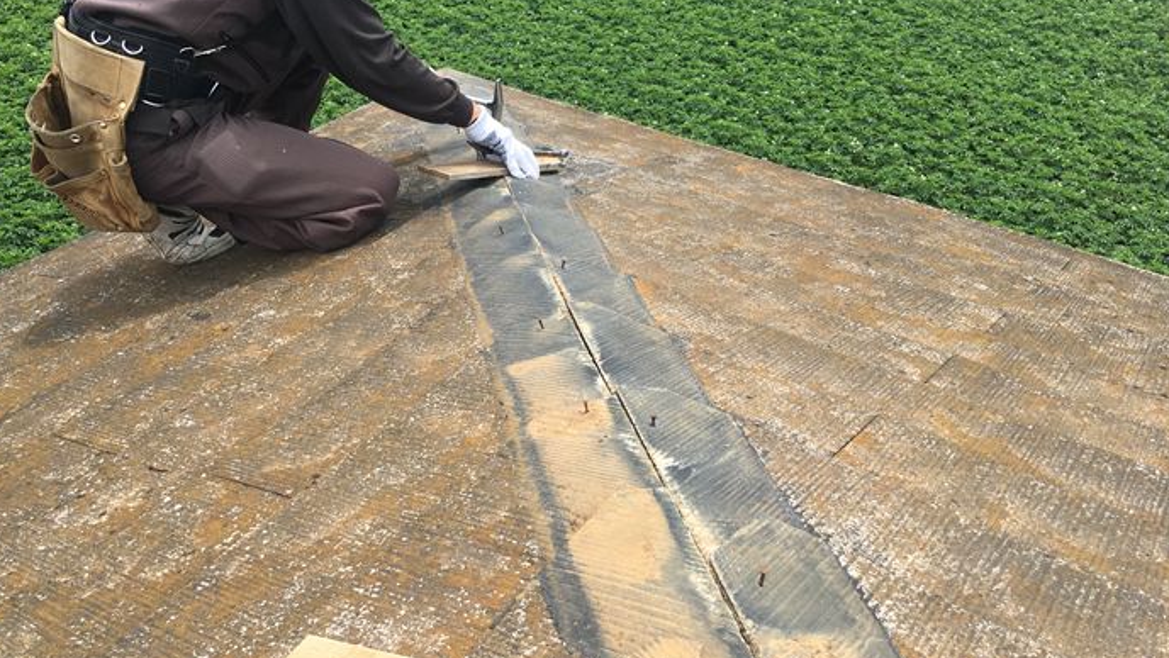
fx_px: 1023
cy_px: 380
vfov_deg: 35.6
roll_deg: -2.5
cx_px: 560
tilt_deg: -37.3
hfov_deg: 59.5
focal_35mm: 33
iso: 25
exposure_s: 1/999
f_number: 2.2
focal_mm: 4.15
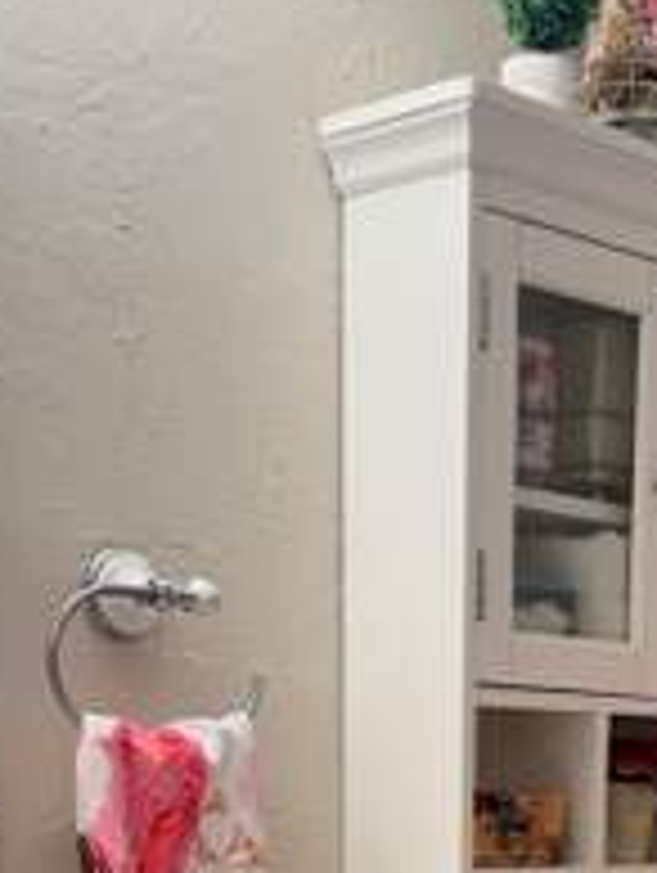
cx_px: 580
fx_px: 1995
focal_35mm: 79
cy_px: 1125
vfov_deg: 22.2
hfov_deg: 18.4
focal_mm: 6.76
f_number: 1.78
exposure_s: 1/120
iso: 80
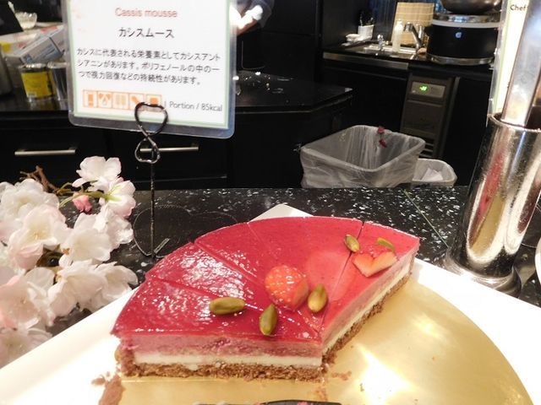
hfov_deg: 69.4
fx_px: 391
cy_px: 202
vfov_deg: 54.9
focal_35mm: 25
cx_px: 270
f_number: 3.4
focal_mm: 4.5
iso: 400
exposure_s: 1/8
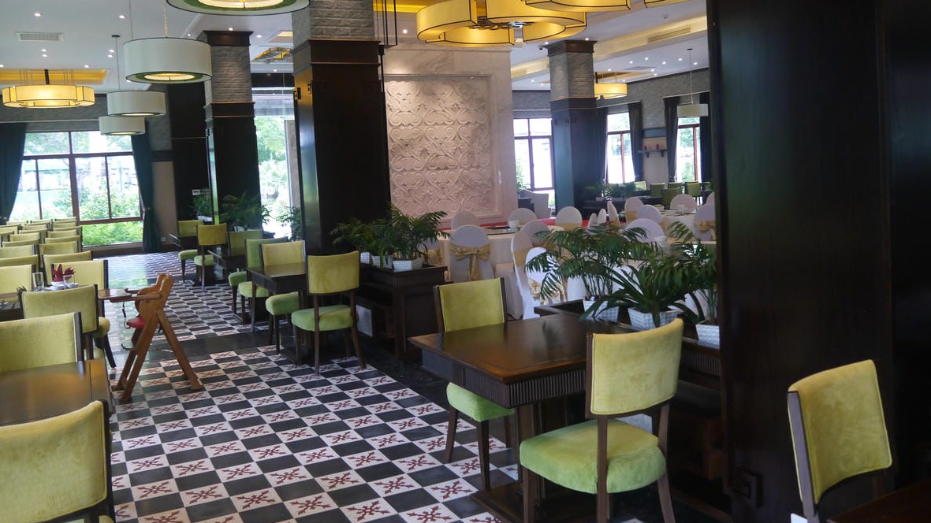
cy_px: 214
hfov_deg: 62.6
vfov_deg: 37.6
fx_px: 765
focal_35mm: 31
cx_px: 471
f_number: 3.5
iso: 640
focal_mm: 14
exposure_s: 1/125
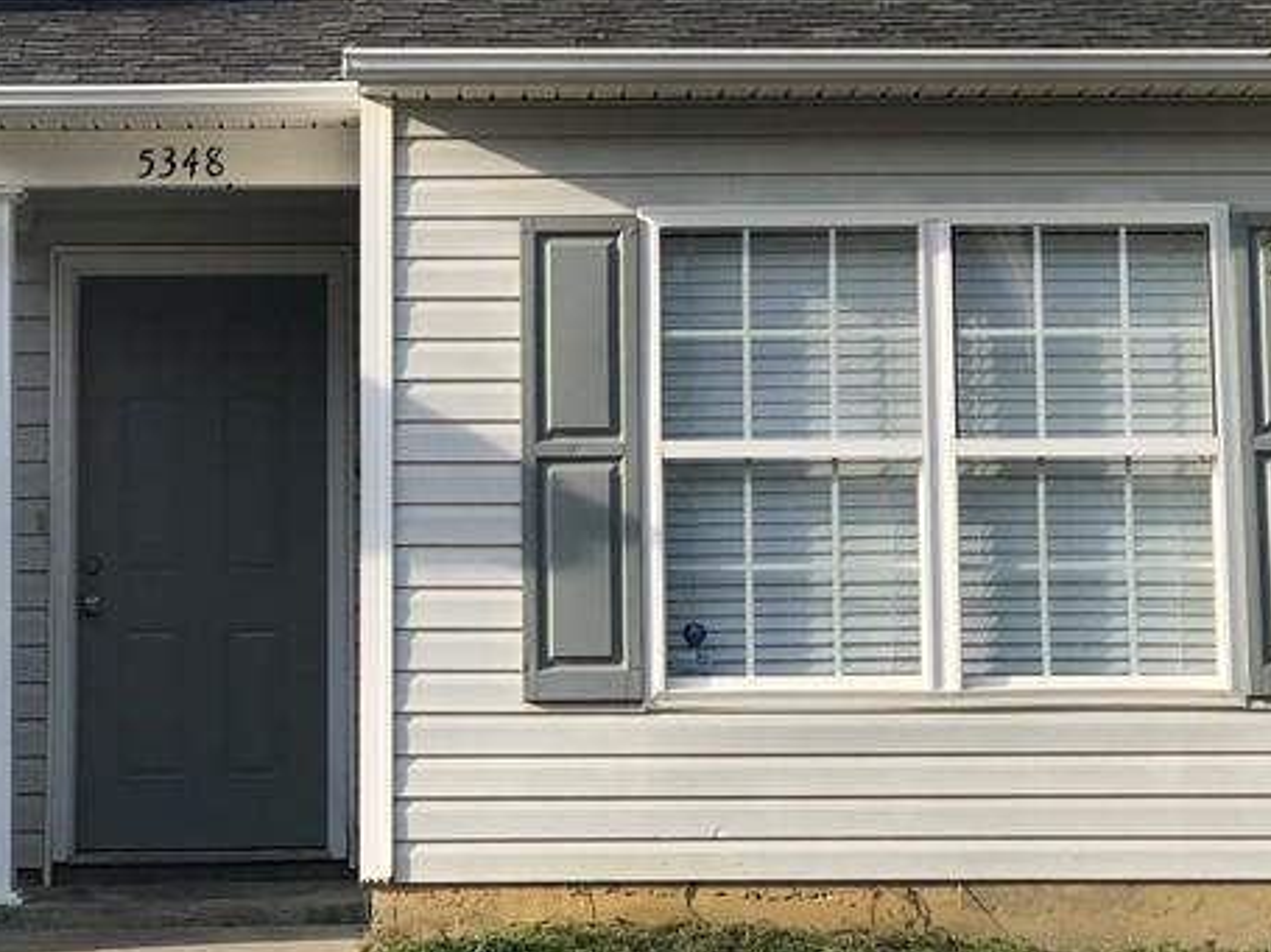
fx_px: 4295
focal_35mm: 117
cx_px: 520
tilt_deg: +9.5
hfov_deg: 16.8
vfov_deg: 12.5
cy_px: 61
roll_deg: +0.8
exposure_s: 1/539
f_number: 2.4
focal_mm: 6
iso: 16
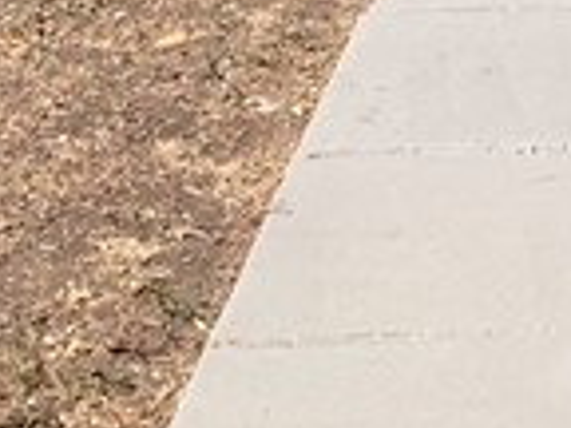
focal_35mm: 185
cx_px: 1570
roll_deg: -2.5
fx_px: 3052
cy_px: -856
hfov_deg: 9.1
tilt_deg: -4.0
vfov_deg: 7.2
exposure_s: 1/1513
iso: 25
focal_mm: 4.25
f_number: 1.8
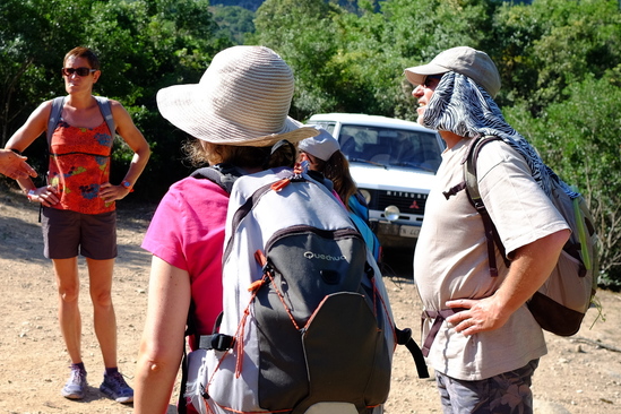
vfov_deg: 26.5
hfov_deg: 38.2
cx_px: 176
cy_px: 175
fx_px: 880
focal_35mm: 51
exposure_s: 1/220
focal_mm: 23
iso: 200
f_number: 4
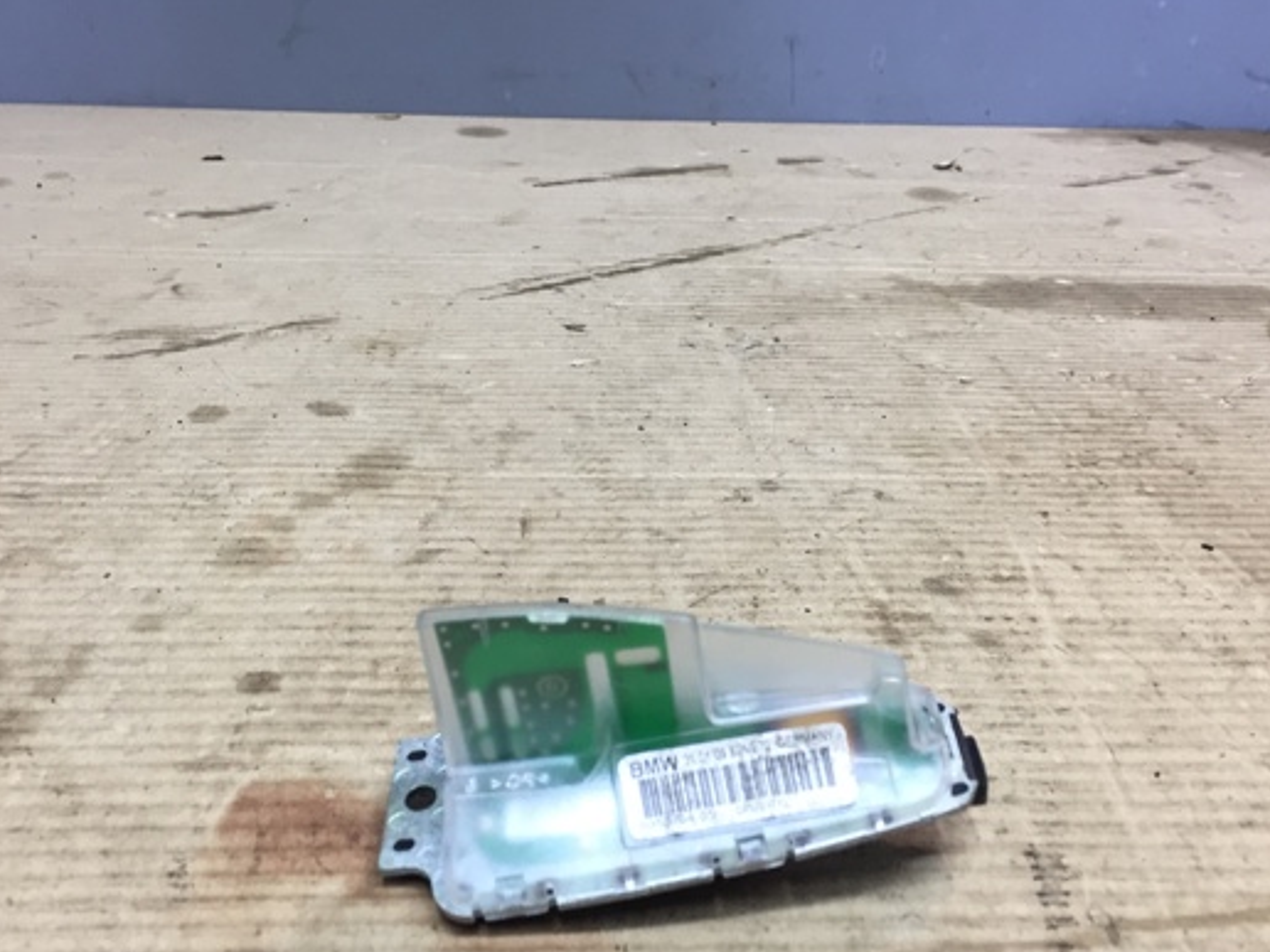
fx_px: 1321
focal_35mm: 36
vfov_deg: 39.6
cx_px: 610
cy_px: 448
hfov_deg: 51.3
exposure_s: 1/33
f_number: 2.2
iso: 50
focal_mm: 4.15
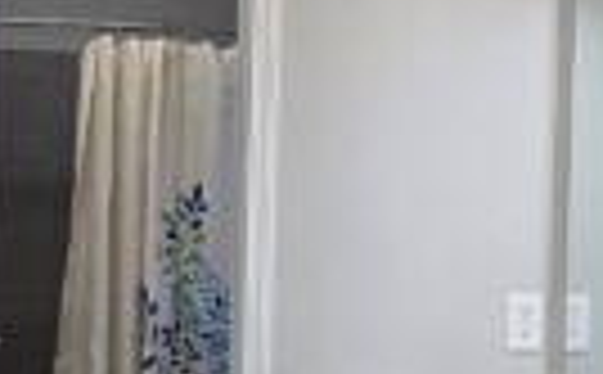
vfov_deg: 17.7
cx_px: 126
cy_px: 198
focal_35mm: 73
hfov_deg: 27.7
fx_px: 1197
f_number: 1.7
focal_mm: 6.3
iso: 50
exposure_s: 1/120
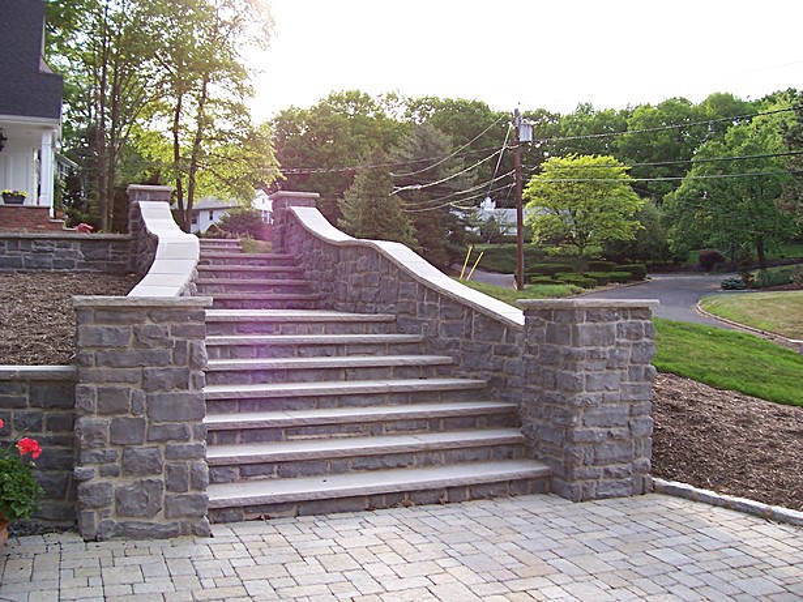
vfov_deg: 41.8
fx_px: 789
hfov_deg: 54.0
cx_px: 402
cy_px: 301
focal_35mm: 34
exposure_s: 1/350
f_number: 2.7
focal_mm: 5.6
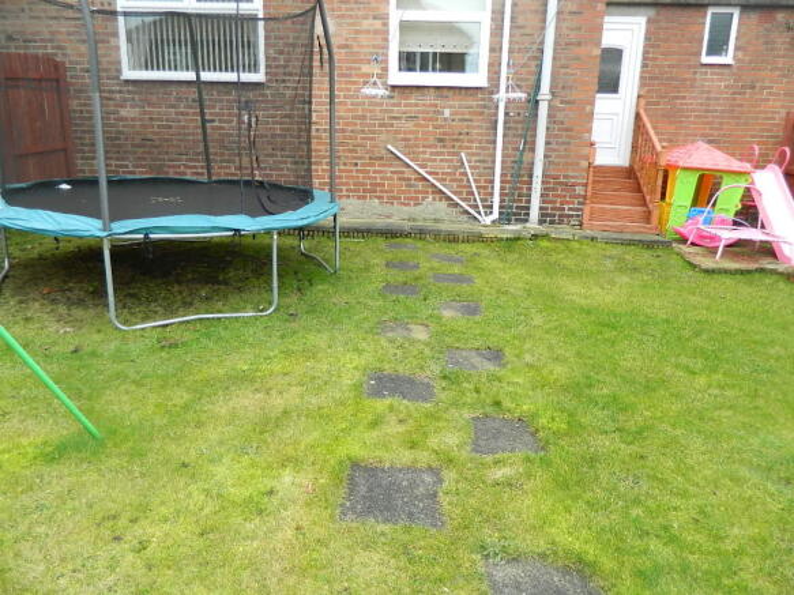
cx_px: 397
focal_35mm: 25
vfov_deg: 54.9
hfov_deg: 69.4
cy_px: 298
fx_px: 573
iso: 110
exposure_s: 1/100
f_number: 3.1
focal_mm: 4.5
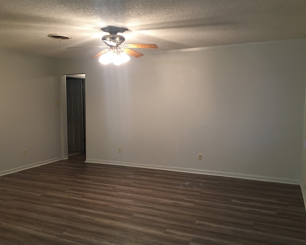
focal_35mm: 31
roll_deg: +0.2
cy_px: 125
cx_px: 153
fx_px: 281
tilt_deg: -3.8
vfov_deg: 47.1
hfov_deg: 57.2
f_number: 2.2
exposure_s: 1/15
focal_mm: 4.15
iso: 80
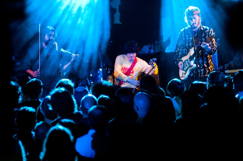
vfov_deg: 8.8
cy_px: 80
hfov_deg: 13.3
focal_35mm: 155
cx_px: 122
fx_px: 1045
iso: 4000
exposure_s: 1/125
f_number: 2.8
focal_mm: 155
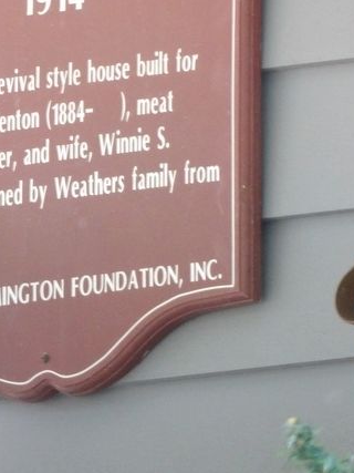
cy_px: 33
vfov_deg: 1.1
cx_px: 62
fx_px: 24706
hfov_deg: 0.8
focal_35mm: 1811
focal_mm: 173.5
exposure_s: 1/50
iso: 669
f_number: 5.3
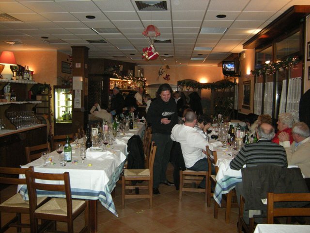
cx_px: 155
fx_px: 278
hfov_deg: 58.4
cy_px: 116
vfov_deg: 45.4
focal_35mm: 31
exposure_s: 1/60
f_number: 2.9
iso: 374
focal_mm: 5.3
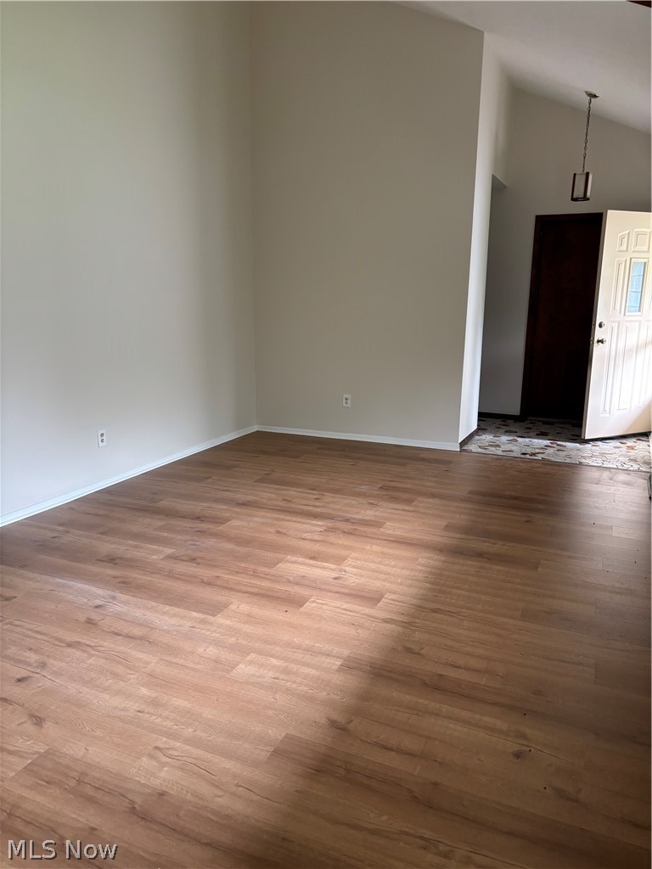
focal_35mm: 26
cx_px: 326
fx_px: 653
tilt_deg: -12.7
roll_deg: +0.6
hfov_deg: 53.1
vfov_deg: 67.3
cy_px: 434
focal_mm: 5.96
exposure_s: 1/78
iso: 125
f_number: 1.6
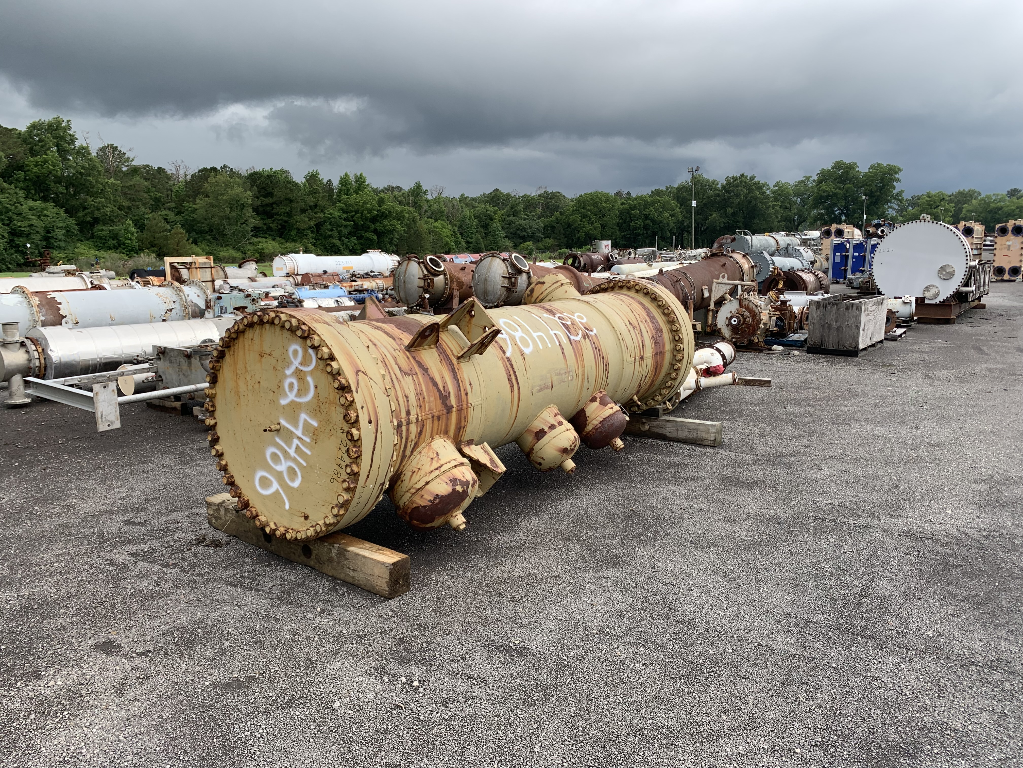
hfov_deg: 67.3
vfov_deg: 53.1
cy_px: 384
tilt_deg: -10.8
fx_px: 768
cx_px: 512
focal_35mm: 26
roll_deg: +0.4
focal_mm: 4.25
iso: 25
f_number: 1.8
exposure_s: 1/389
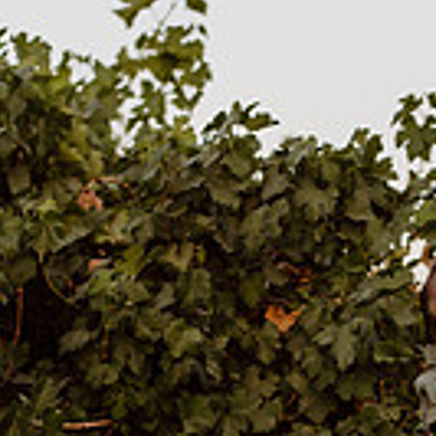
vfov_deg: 9.3
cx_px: 370
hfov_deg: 9.4
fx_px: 2650
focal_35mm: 186
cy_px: 516
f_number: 2.8
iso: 200
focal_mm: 50
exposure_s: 1/320
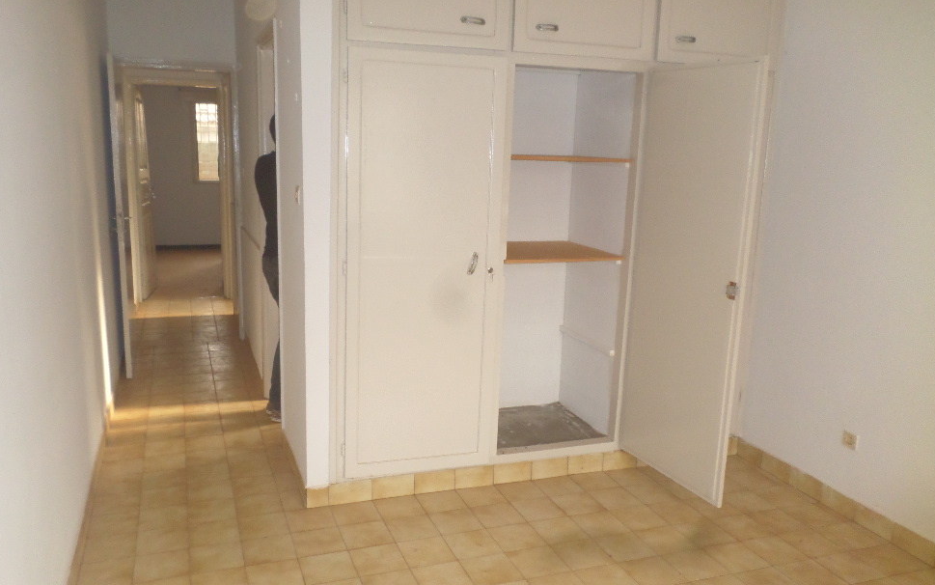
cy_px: 299
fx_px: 714
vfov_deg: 44.6
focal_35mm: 28
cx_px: 455
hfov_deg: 66.4
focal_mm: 4.5
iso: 200
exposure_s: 1/30
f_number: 2.5
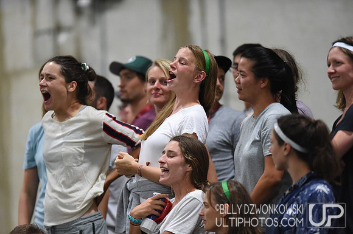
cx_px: 176
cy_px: 117
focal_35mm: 400
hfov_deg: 5.2
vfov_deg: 3.4
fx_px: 3917
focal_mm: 400
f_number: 2.8
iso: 10000
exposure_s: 1/500
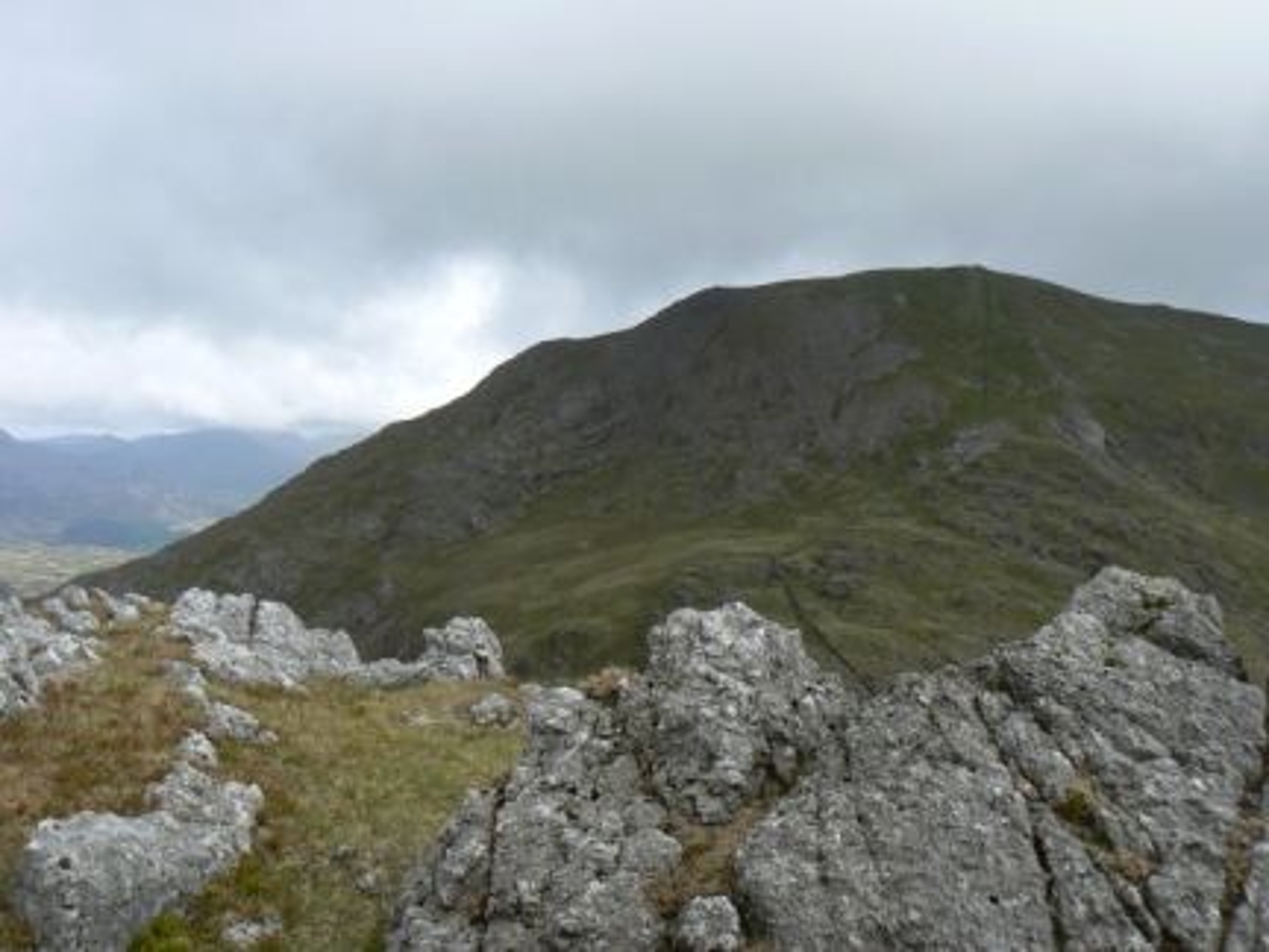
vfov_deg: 39.7
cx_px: 634
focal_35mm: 36
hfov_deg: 51.4
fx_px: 1320
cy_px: 476
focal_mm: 6
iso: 80
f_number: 5.6
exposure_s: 1/400
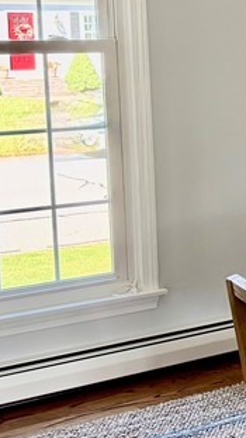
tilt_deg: -10.8
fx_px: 997
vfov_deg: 24.7
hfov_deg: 12.2
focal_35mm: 86
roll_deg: -1.0
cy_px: 168
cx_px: 514
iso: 200
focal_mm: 6.76
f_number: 1.78
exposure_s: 1/155
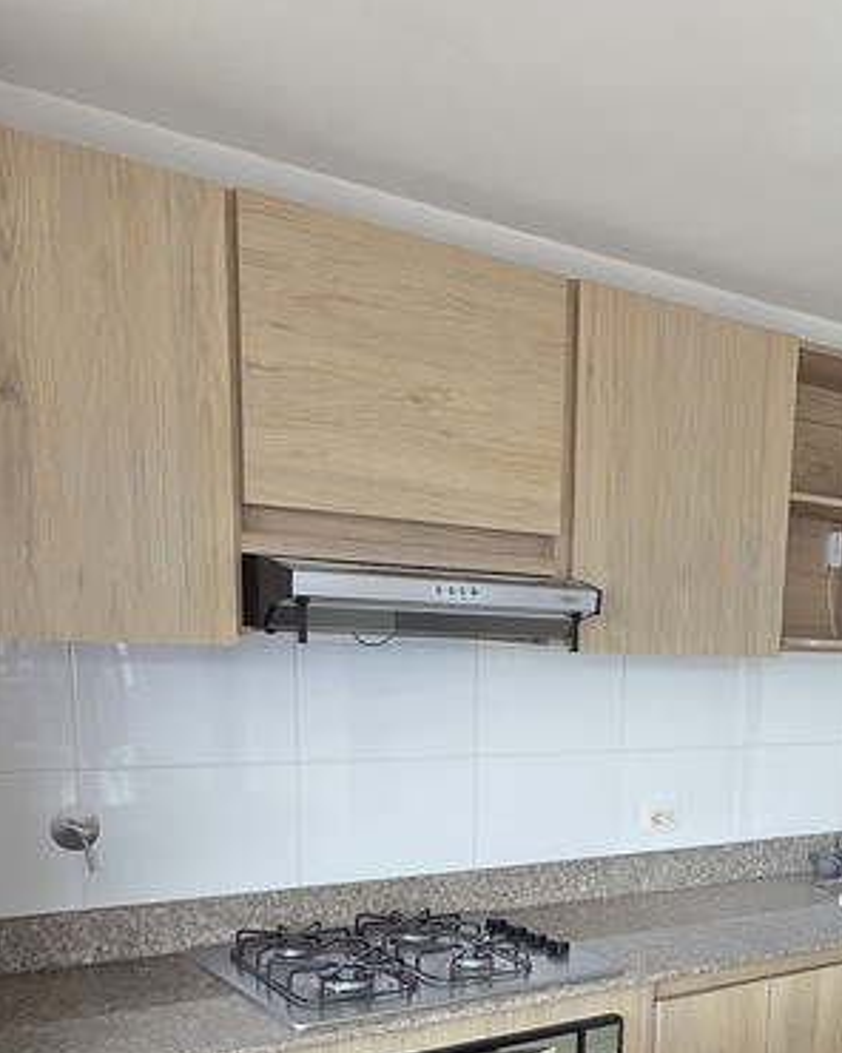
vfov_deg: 44.7
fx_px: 1153
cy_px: 942
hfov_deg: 38.2
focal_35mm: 37
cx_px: 708
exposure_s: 1/120
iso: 80
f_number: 1.9
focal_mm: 2.2
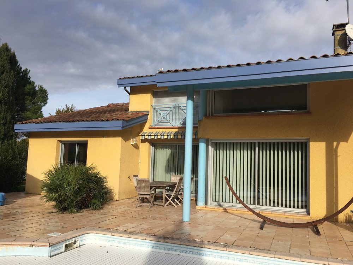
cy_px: 132
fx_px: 296
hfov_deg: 61.7
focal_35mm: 29
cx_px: 176
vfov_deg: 48.2
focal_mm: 4.15
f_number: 2.2
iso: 25
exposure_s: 1/2198
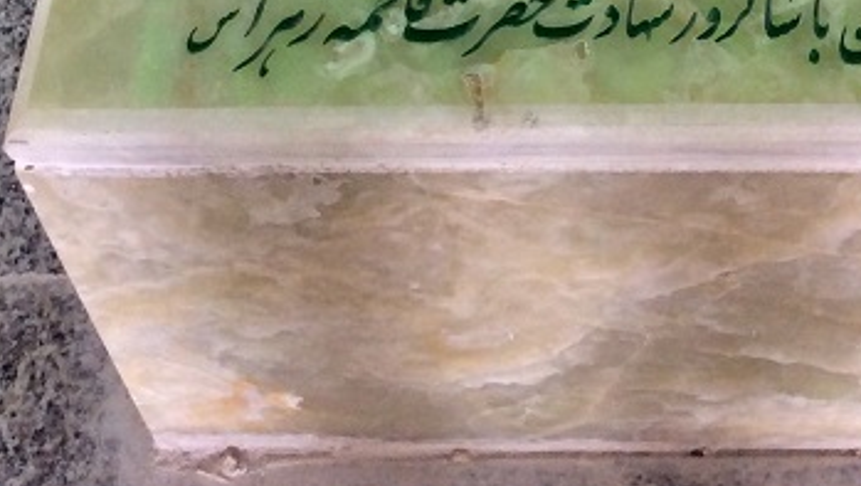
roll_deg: +1.6
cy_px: -500
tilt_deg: -44.9
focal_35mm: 80
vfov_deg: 13.0
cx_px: 609
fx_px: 1828
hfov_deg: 26.3
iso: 50
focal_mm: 3.3
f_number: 2.4
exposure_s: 1/25
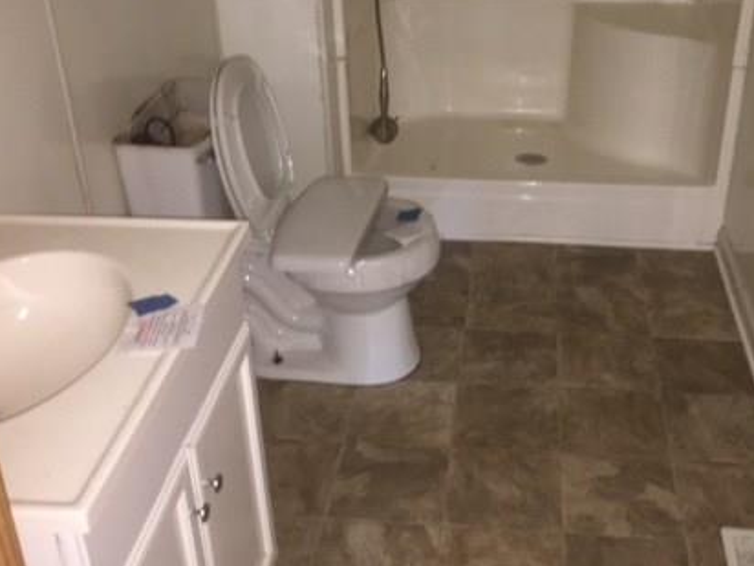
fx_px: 980
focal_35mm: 45
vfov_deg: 32.2
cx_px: 454
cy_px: 258
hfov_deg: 41.9
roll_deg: +0.0
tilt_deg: -26.5
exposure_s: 1/16
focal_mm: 4.15
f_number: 2.2
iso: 160
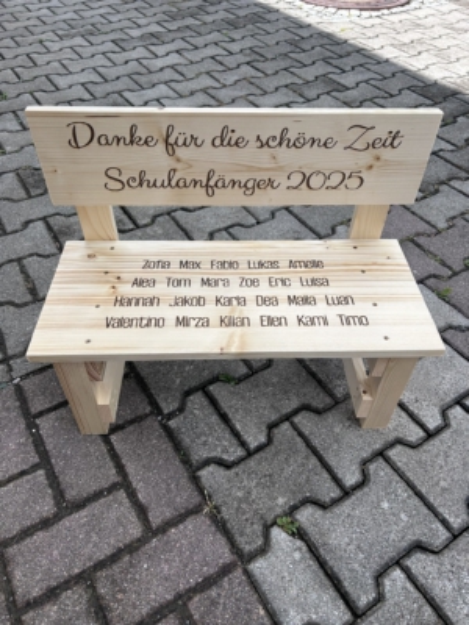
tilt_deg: -48.1
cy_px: 312
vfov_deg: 67.3
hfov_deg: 53.1
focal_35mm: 26
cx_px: 234
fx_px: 470
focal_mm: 5.7
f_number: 1.5
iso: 50
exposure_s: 1/2208
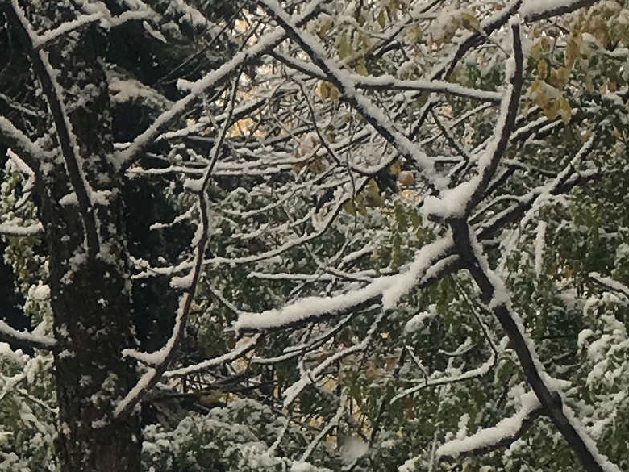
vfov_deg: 9.9
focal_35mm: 150
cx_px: -330
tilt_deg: +5.8
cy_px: 348
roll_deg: +0.6
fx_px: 2726
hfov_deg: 12.5
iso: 25
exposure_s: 1/553
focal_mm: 4.15
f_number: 2.2
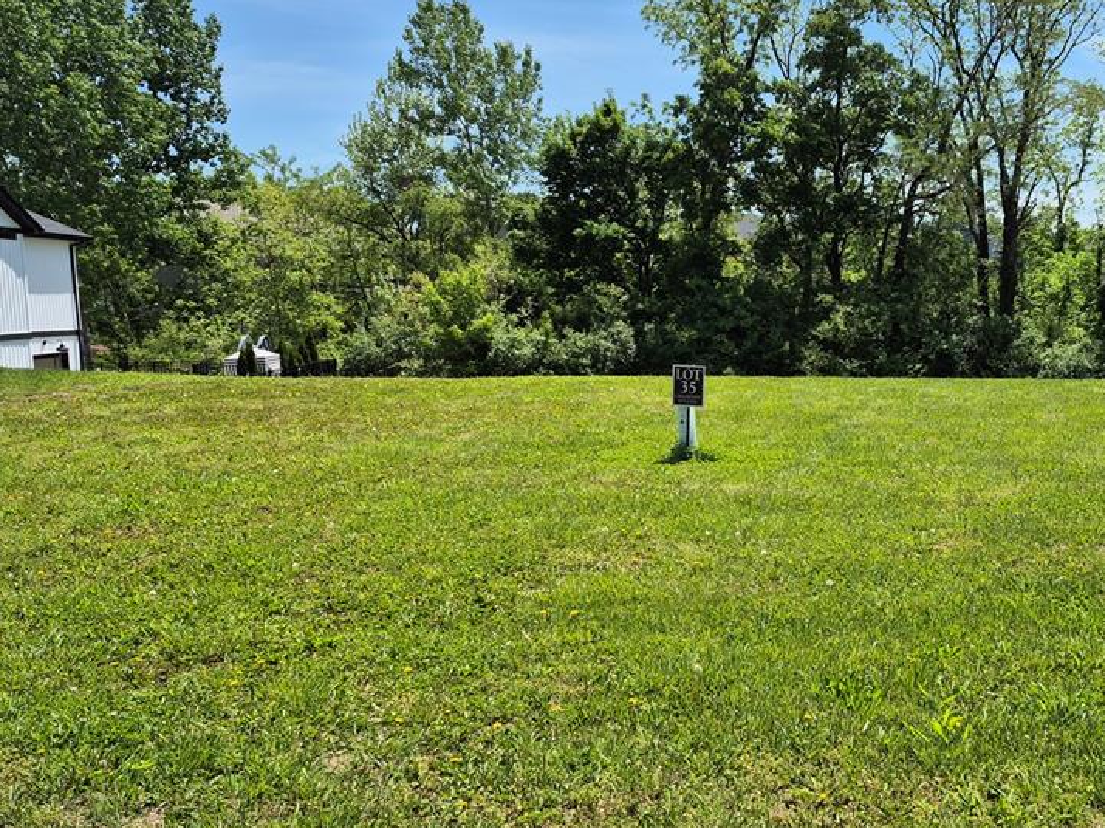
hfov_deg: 53.5
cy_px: 395
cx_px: 789
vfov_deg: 42.9
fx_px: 1053
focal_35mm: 33
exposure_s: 1/2024
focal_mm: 5.4
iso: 25
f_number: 1.8
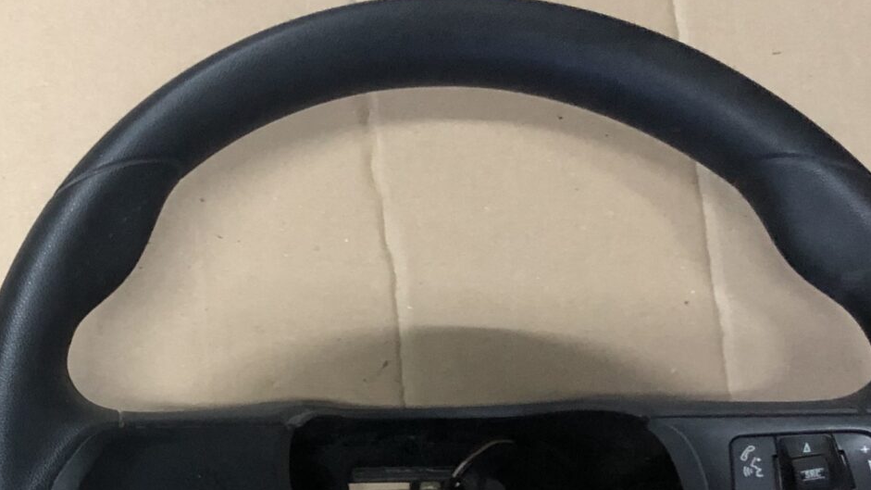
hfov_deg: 24.2
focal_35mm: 83
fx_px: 1917
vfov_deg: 14.1
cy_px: 612
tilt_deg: -73.5
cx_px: -45
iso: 100
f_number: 1.8
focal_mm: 4
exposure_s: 1/5
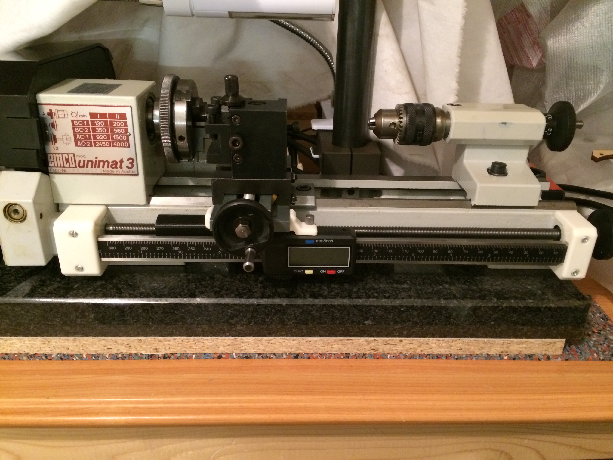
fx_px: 514
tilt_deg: -27.0
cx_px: 306
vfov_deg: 48.2
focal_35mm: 29
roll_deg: -1.1
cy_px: 230
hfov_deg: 61.7
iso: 400
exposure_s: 1/17
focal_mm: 4.15
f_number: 2.2
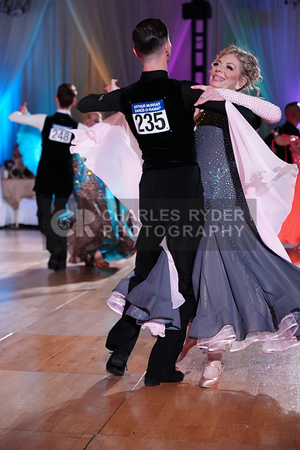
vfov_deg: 28.4
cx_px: 150
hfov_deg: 19.2
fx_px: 887
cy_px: 225
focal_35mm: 71
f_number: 4
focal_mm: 71
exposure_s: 1/400
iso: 3200
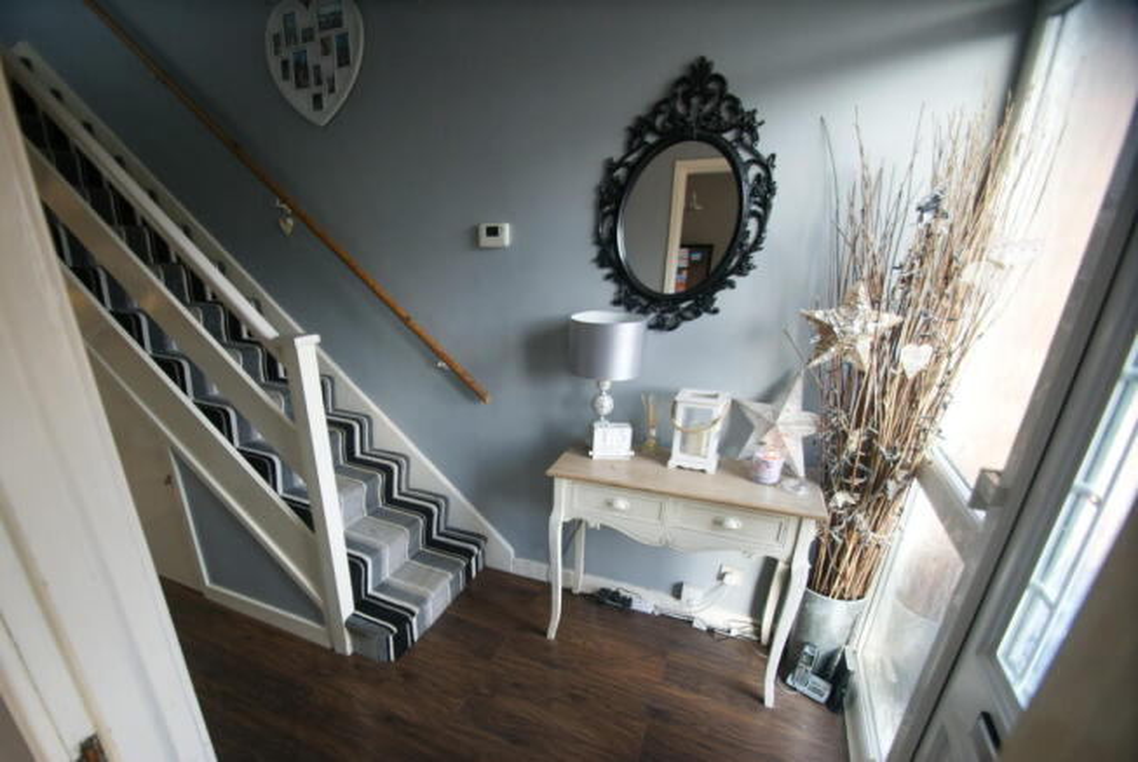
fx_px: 475
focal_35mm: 15
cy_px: 381
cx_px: 569
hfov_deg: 100.3
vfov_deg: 77.5
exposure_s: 1/30
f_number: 3.5
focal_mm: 10
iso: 200
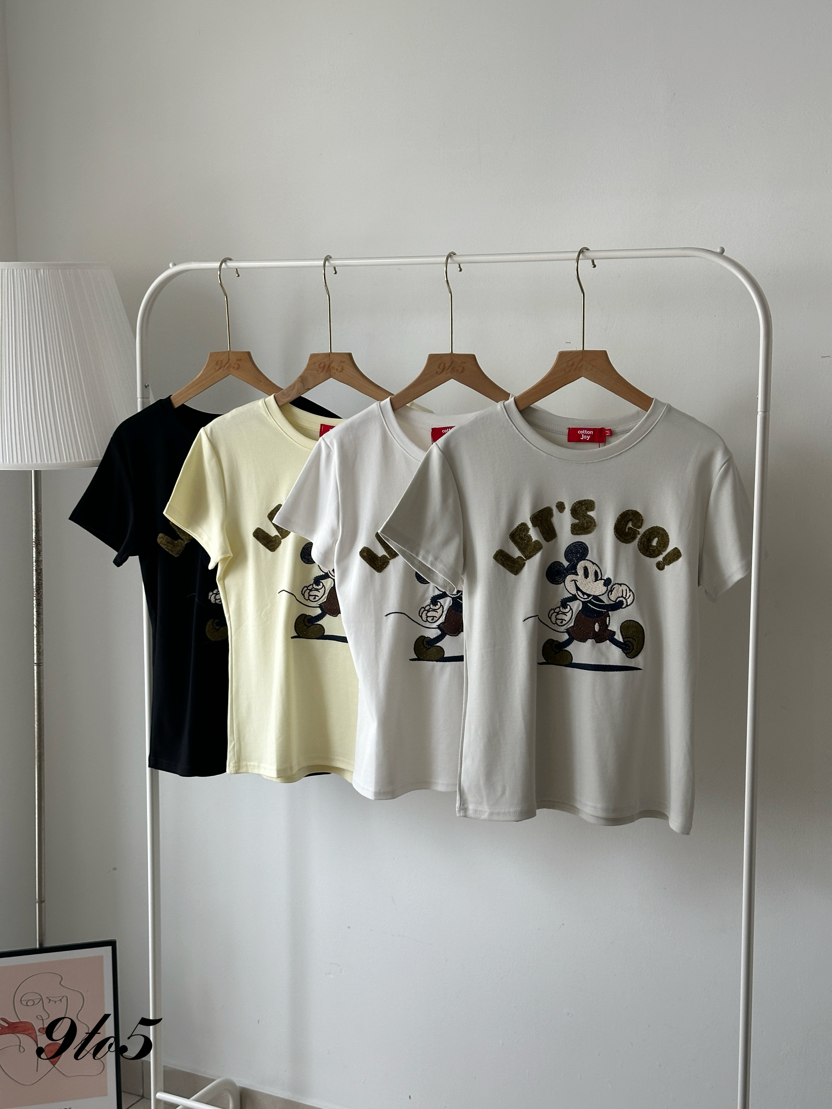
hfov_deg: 30.3
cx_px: 416
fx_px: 1538
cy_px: 554
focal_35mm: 48
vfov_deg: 39.7
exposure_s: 1/71
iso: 80
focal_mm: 6.86
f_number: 1.78
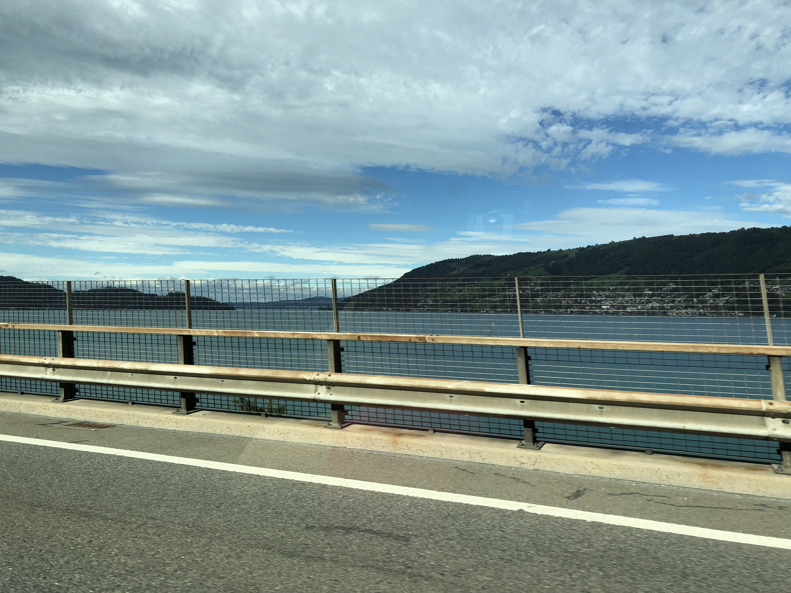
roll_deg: -2.4
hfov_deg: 63.4
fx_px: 640
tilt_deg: +1.9
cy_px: 296
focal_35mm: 28
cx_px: 396
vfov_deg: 49.7
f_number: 1.8
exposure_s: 1/2315
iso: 20
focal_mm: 3.99
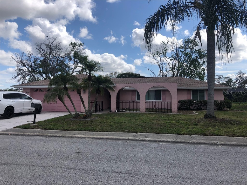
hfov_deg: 63.4
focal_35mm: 28
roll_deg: -0.1
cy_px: 92
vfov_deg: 49.7
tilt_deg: +0.1
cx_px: 124
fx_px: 200
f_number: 1.8
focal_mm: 3.99
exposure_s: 1/2857
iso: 20
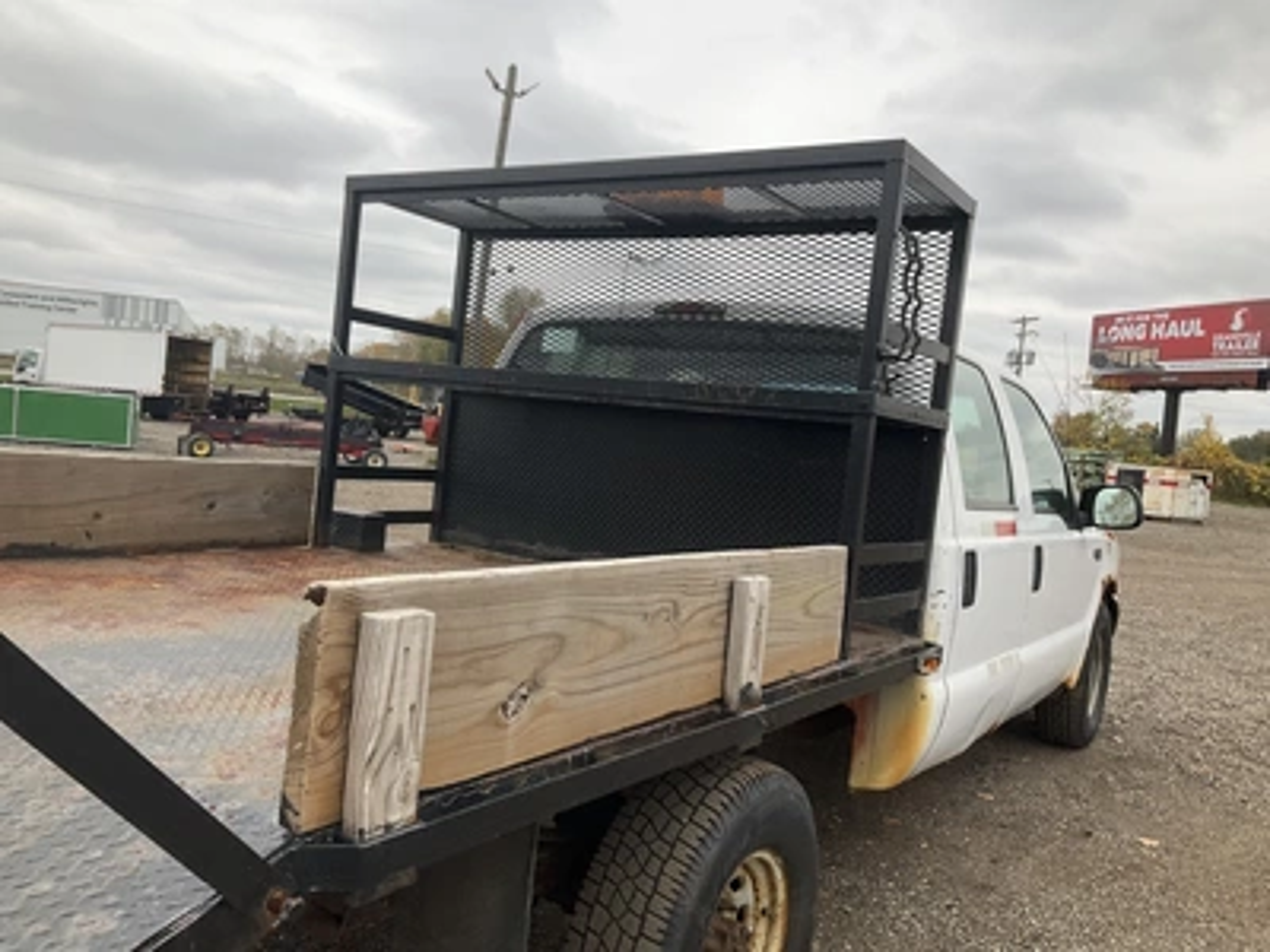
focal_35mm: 29
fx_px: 1064
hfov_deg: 61.7
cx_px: 635
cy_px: 476
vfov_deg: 48.2
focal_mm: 3
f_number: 1.8
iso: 25
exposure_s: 1/580
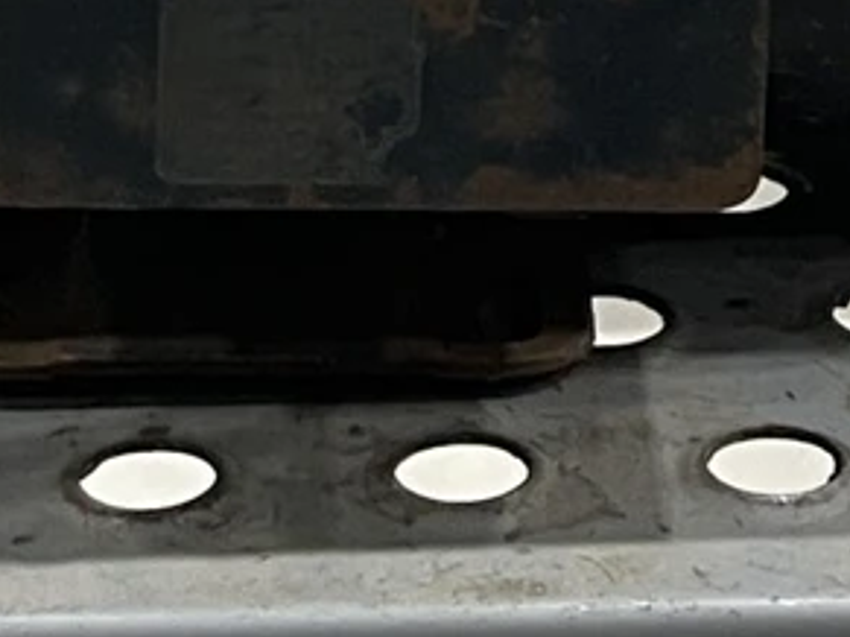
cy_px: -909
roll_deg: +0.4
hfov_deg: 11.5
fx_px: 4222
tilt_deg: -13.2
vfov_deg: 8.0
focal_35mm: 172
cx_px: 605
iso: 250
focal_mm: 5.1
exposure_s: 1/60
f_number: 1.6
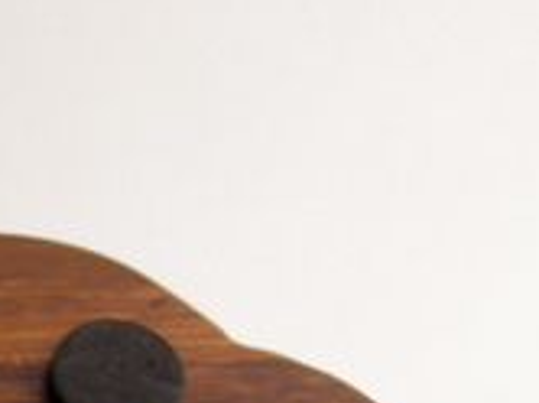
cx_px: -321
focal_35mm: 169
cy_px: 910
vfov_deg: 8.2
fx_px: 2628
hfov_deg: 11.2
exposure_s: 1/86.4
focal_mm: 7.5
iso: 64
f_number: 3.4
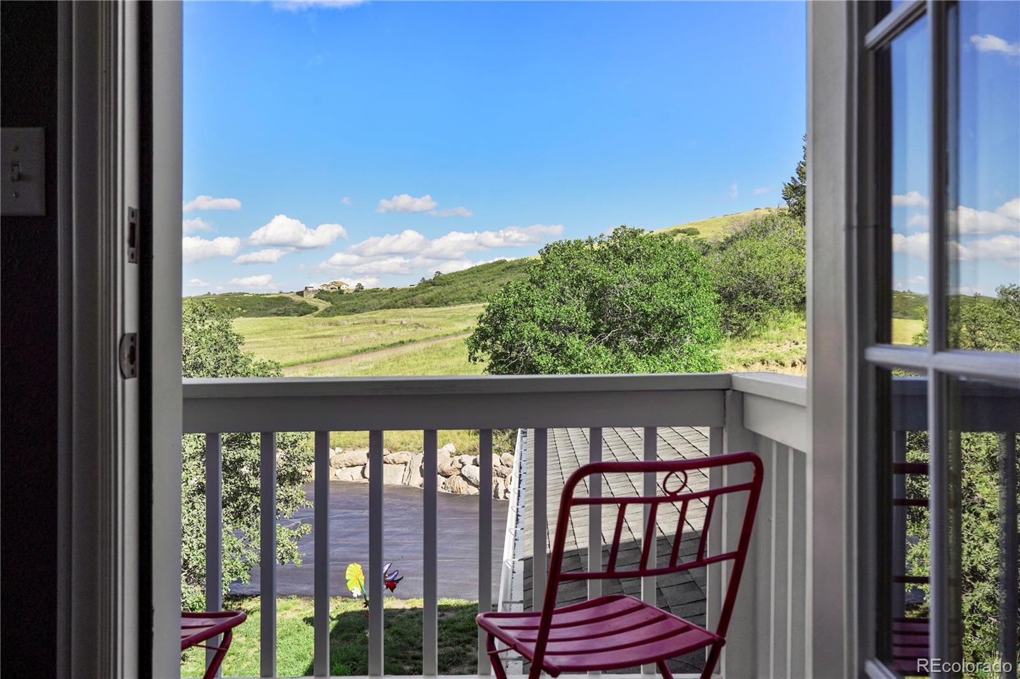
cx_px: 510
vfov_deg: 38.9
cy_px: 340
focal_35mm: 34
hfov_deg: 55.8
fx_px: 963
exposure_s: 1/500
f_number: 9
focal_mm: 34
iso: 200
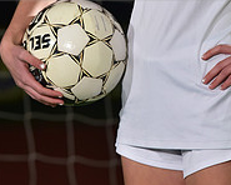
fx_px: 4020
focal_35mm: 588
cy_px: -39
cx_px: 165
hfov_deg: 3.3
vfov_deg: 2.6
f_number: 5
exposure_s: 1/200
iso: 1000
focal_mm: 200
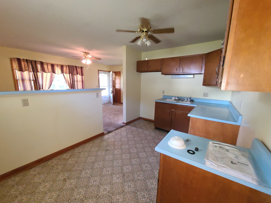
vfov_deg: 89.9
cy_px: 102
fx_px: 102
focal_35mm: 13
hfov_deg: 106.2
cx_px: 136
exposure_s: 1/60
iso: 400
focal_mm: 2.2
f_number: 2.2
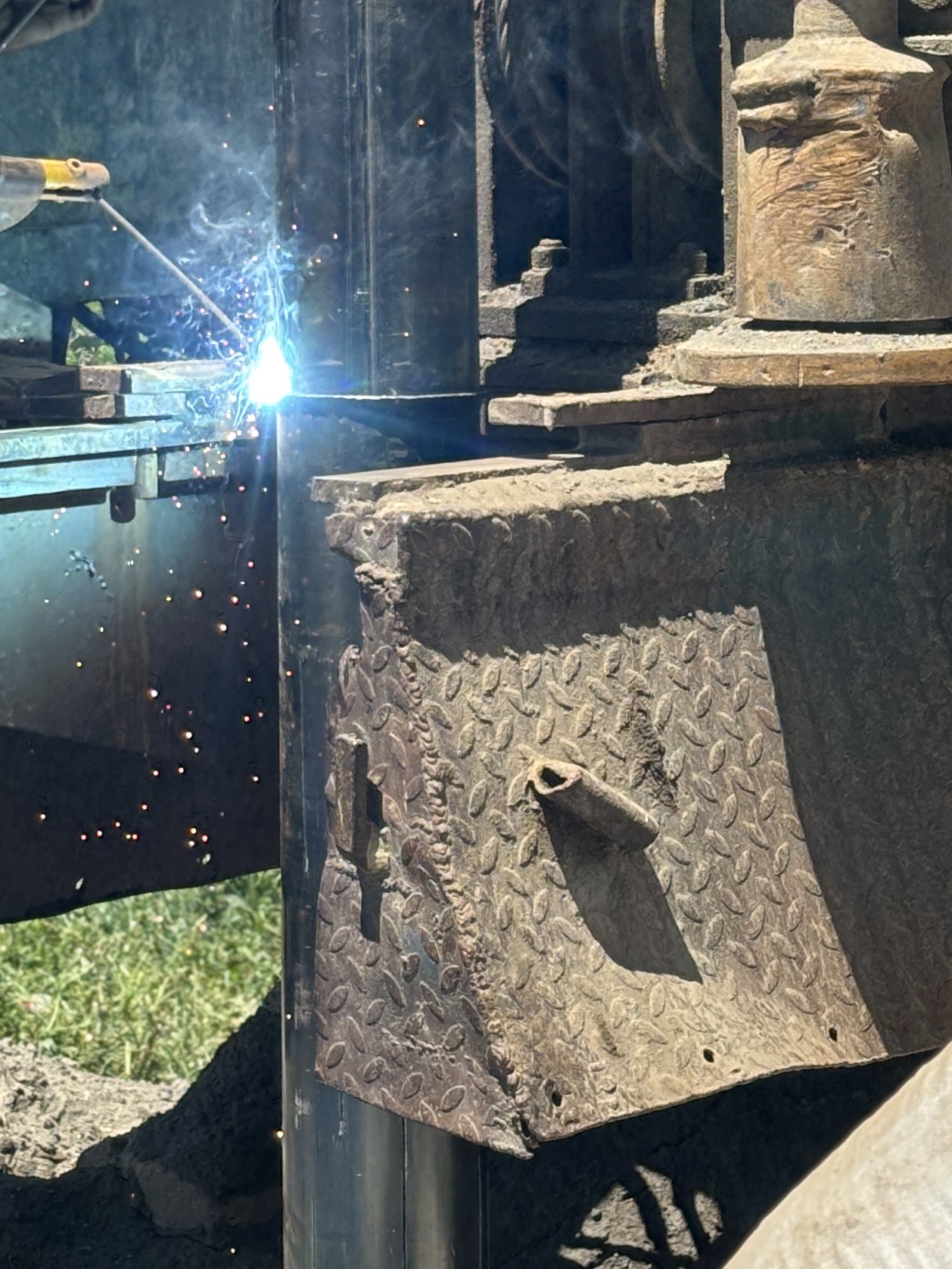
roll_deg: +0.2
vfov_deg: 15.6
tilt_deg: -1.6
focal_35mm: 125
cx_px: 322
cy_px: 114
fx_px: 4583
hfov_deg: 11.8
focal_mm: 5.96
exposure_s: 1/1205
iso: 32
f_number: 1.6
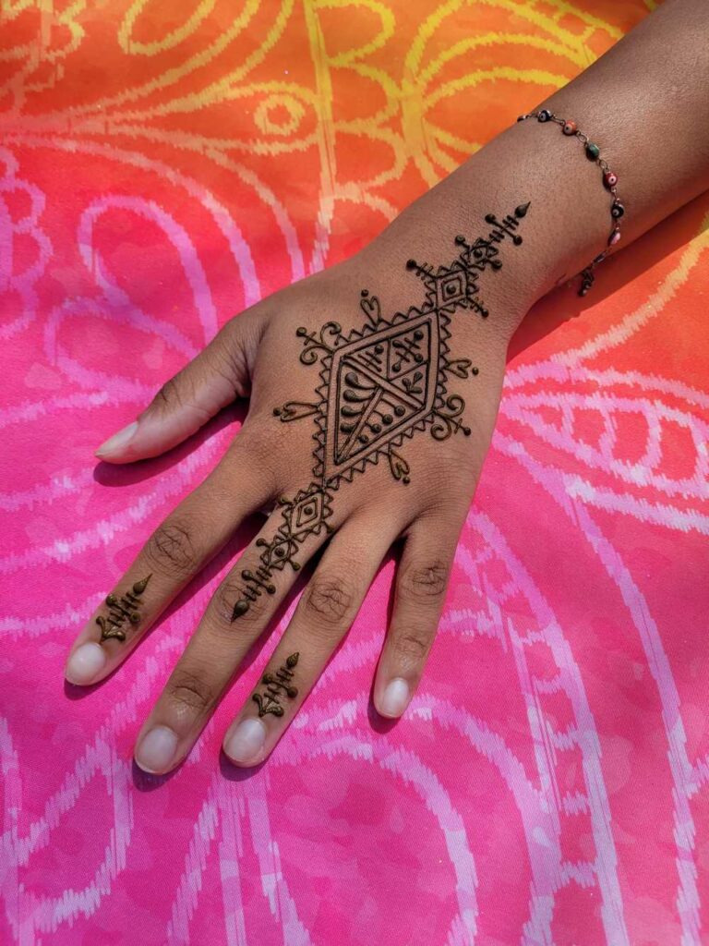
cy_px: 473
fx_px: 710
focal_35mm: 26
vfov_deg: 67.3
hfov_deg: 53.1
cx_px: 354
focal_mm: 5.4
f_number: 1.8
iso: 40
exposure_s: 1/3569
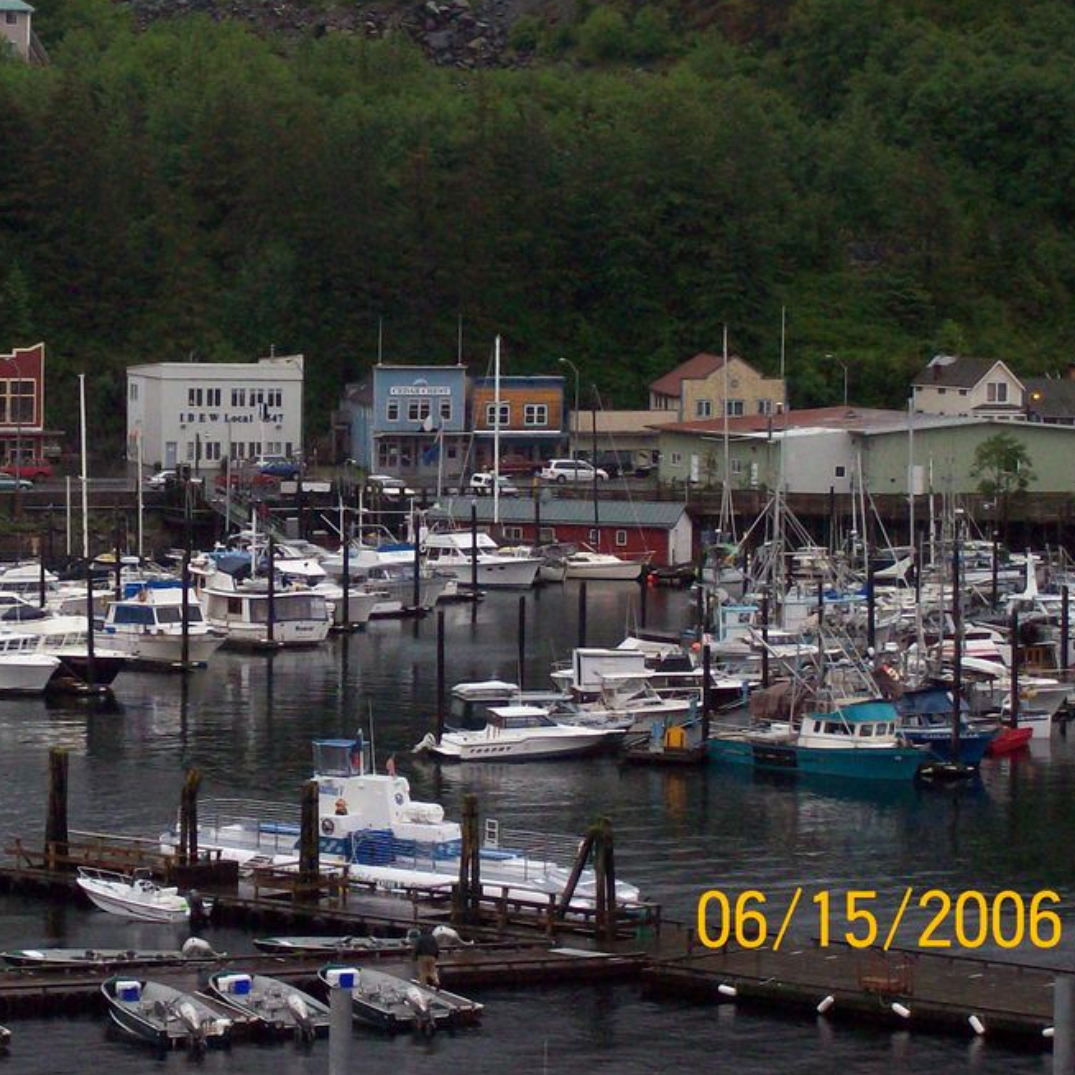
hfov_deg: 13.0
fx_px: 4708
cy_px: 390
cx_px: 221
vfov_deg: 13.0
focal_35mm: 134
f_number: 4.3
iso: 140
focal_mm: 14.3
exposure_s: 1/109
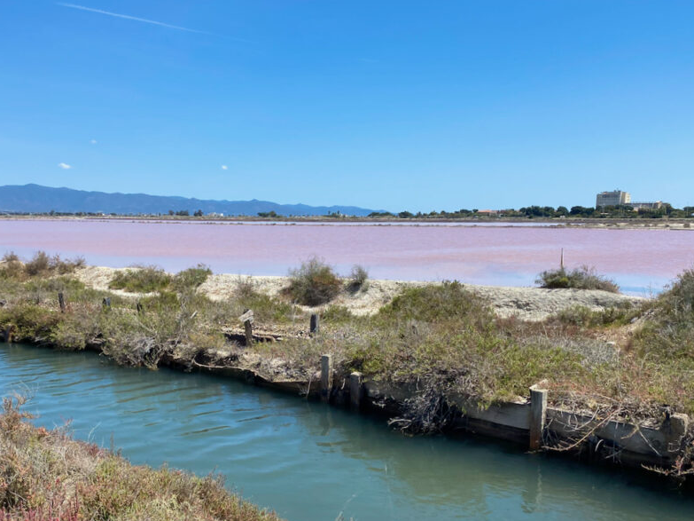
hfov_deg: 53.6
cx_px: 280
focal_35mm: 34
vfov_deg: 41.4
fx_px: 682
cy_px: 333
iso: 32
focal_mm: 4.25
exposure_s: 1/3040
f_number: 1.8
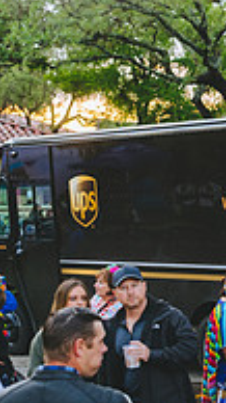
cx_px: 498
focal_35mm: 75
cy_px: 221
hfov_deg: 13.1
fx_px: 800
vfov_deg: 28.2
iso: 360
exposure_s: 1/160
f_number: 3.5
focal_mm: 24
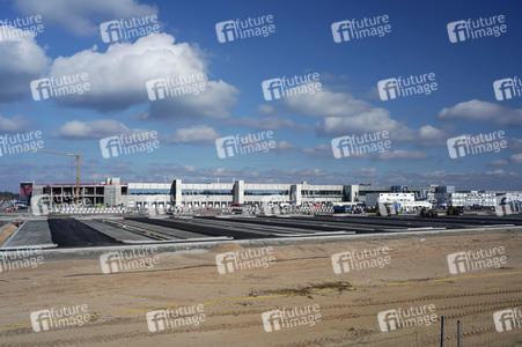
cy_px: 174
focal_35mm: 38
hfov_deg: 50.7
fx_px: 551
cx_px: 261
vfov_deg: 35.0
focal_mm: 38
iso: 160
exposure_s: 1/400
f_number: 10
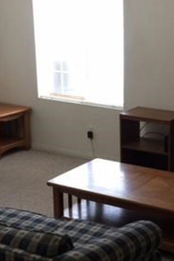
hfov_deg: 19.5
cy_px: 149
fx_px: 494
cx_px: 166
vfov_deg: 29.6
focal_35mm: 68
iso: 32
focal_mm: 4.15
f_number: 2.2
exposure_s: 1/30
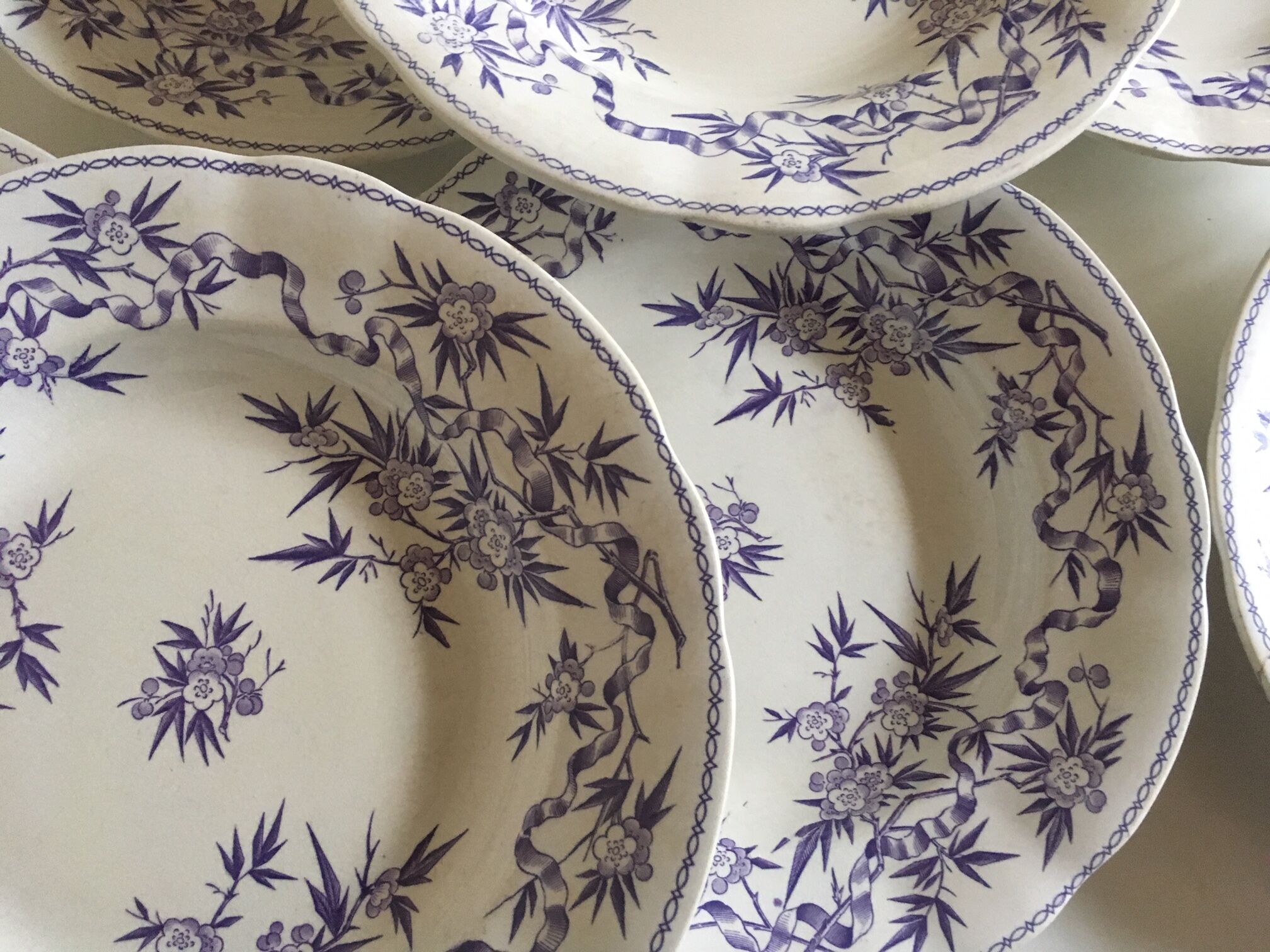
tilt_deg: -77.7
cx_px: 635
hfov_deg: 61.7
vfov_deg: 48.2
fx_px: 1064
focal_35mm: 29
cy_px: 476
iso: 200
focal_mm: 4.15
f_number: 2.2
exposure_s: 1/25
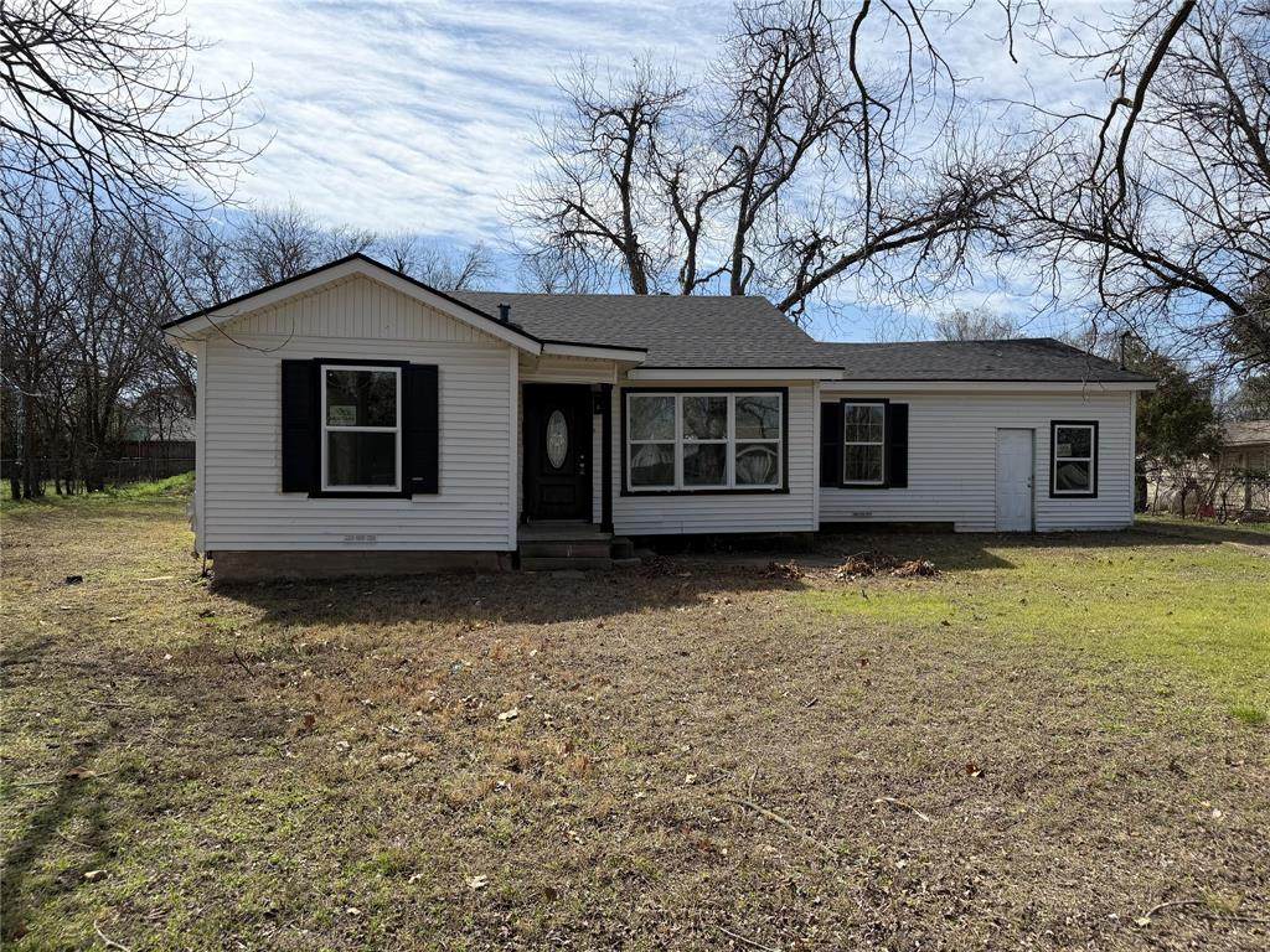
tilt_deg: -1.5
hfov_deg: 71.6
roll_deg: -0.6
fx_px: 881
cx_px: 635
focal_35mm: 24
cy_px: 476
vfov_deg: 56.8
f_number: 1.78
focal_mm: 6.76
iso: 80
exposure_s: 1/4975
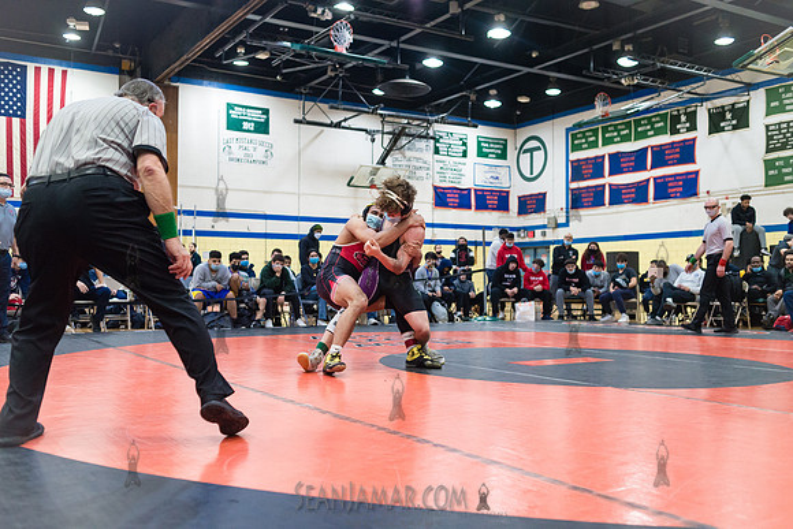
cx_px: 396
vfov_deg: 37.9
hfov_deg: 54.4
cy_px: 264
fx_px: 771
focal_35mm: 35
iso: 4000
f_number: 3.5
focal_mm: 35
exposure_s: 1/400
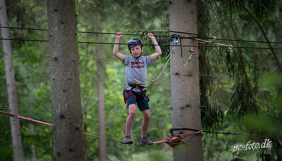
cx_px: 141
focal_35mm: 177
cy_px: 92
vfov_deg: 6.9
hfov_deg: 12.1
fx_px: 1327
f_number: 3.5
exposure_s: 1/800
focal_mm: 167
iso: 800
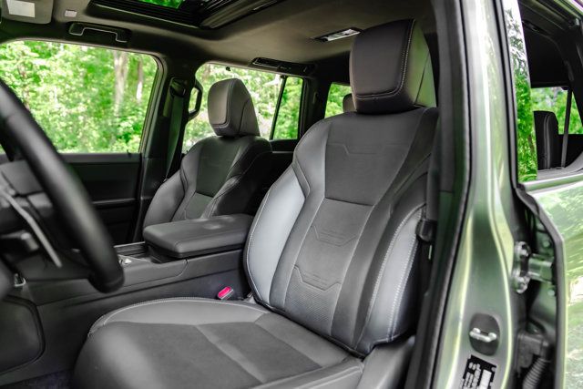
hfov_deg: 73.7
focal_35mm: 24
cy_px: 194
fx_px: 389
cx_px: 292
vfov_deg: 53.2
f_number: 3.2
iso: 640
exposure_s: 1/250
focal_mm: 24
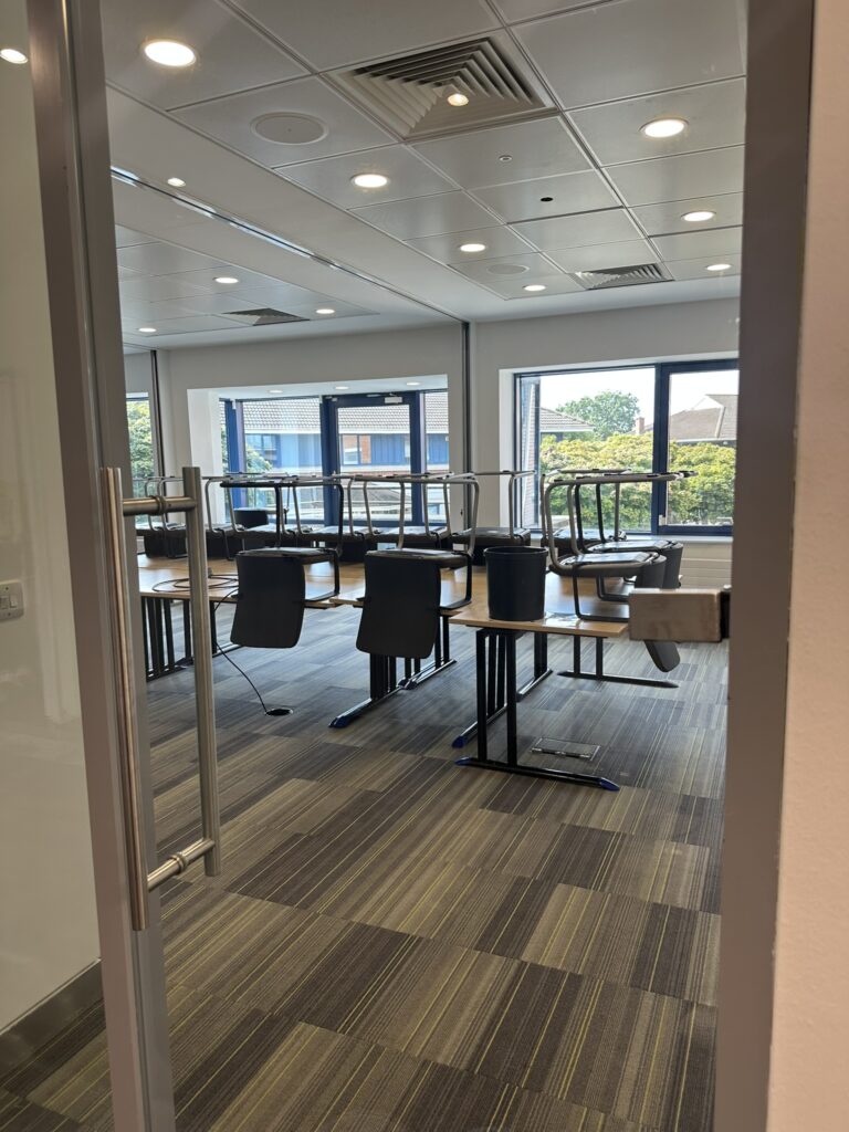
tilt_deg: -6.7
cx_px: 424
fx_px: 785
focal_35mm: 24
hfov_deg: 56.8
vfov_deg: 71.6
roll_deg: +0.7
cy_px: 566
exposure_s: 1/100
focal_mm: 6.86
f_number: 1.78
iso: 80
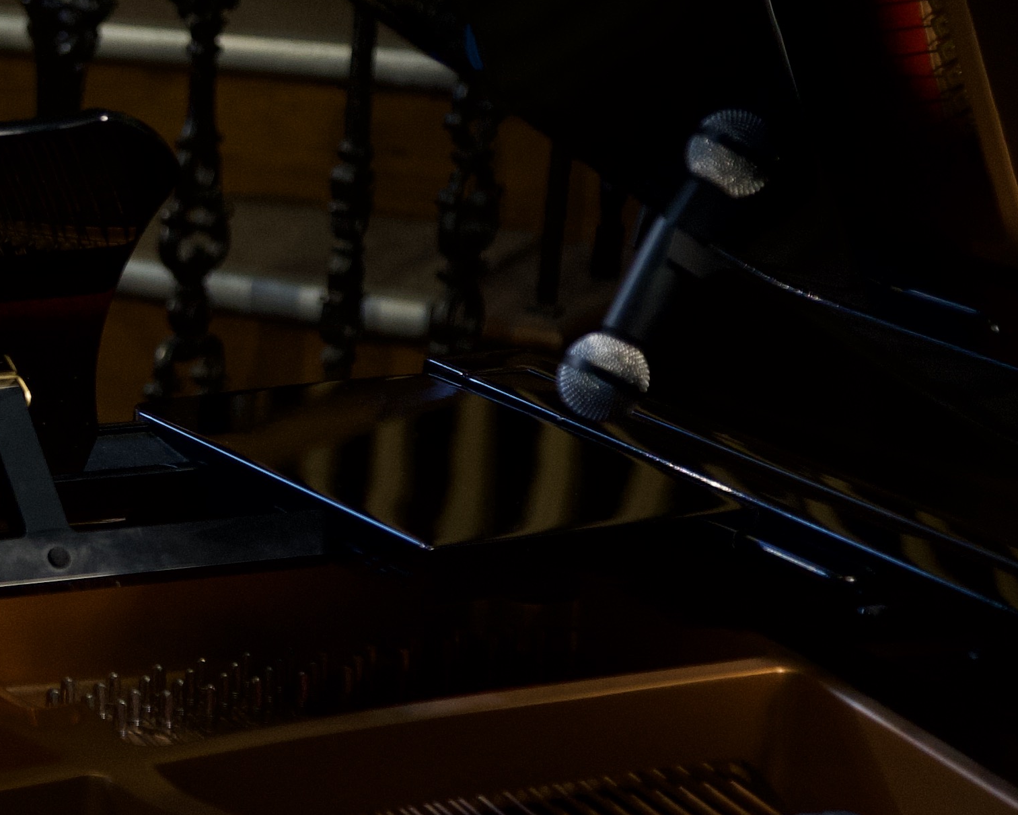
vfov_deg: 9.0
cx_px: -389
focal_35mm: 171
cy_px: 234
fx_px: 5153
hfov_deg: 11.0
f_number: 4
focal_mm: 65
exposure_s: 1/200
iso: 2000
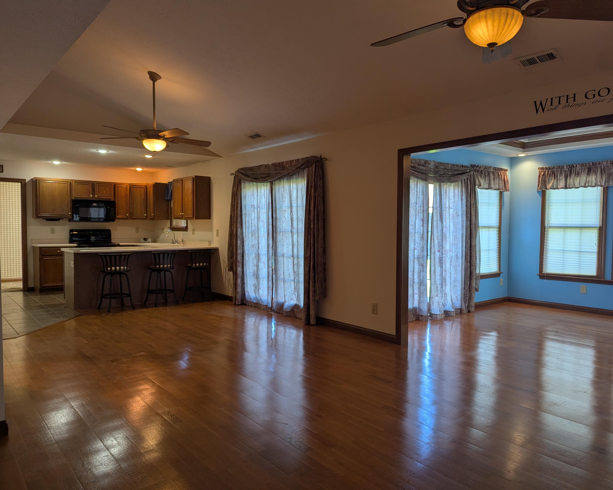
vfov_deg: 56.8
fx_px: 454
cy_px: 245
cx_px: 321
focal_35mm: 25
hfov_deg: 68.1
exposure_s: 1/60
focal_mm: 6.81
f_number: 1.85
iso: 55
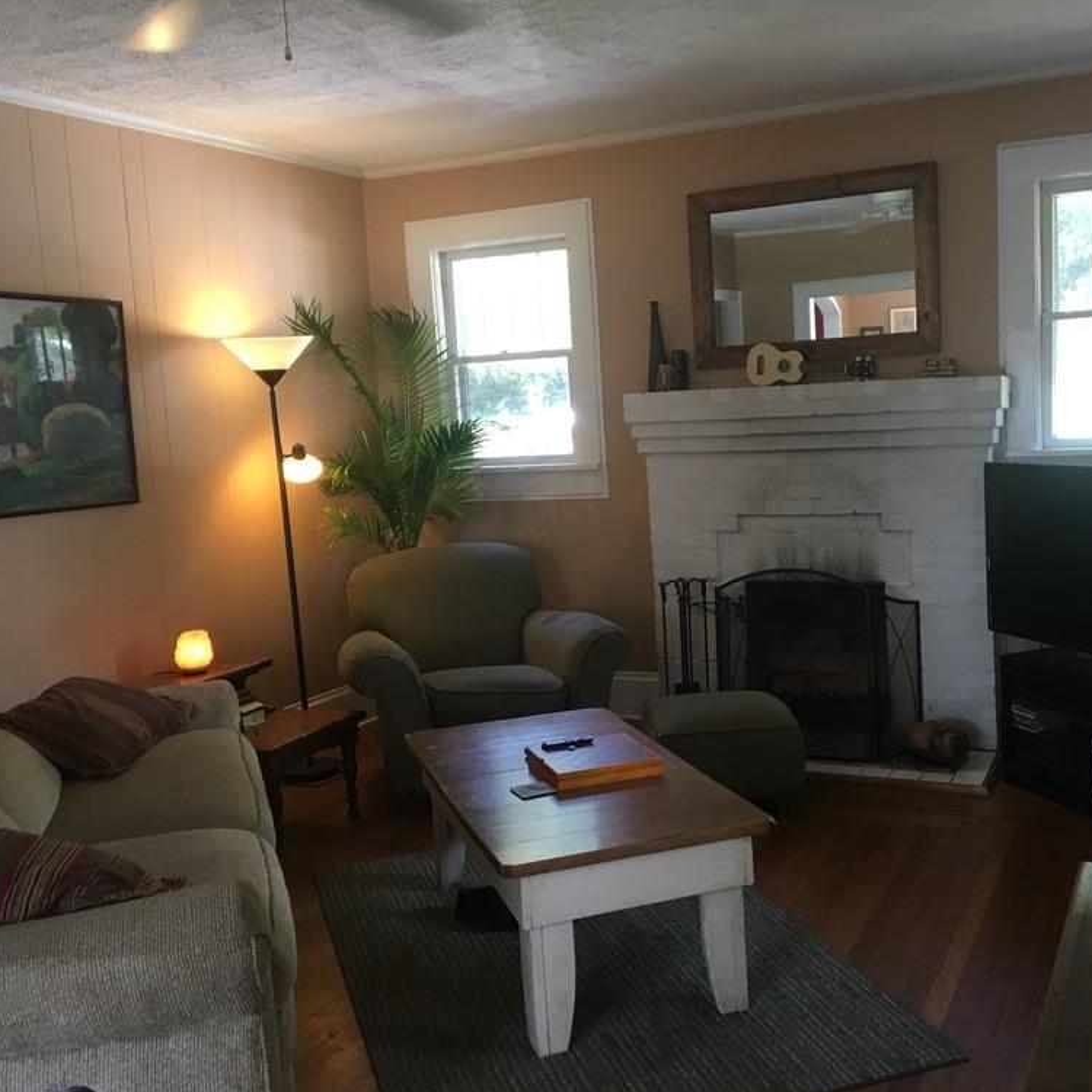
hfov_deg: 47.1
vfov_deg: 47.2
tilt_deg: -6.8
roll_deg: +2.1
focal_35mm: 35
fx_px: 1249
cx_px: 623
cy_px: 547
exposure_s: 1/30
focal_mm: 4.15
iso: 80
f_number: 2.2
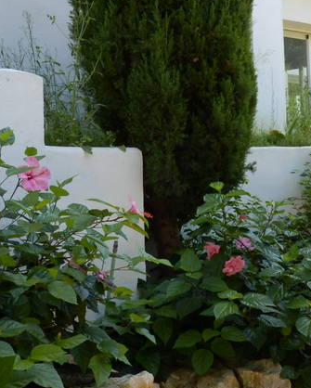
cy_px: 123
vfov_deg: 33.2
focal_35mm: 56
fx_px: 644
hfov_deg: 26.3
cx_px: 280
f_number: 3.3
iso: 80
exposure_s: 1/200
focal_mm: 5.5
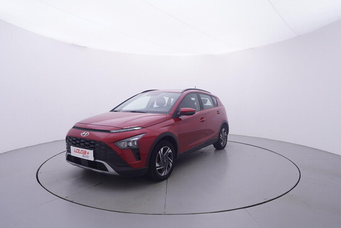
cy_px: 114
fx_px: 213
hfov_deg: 77.3
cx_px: 170
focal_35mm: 22
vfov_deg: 56.2
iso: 200
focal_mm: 15
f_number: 5
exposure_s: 1/80
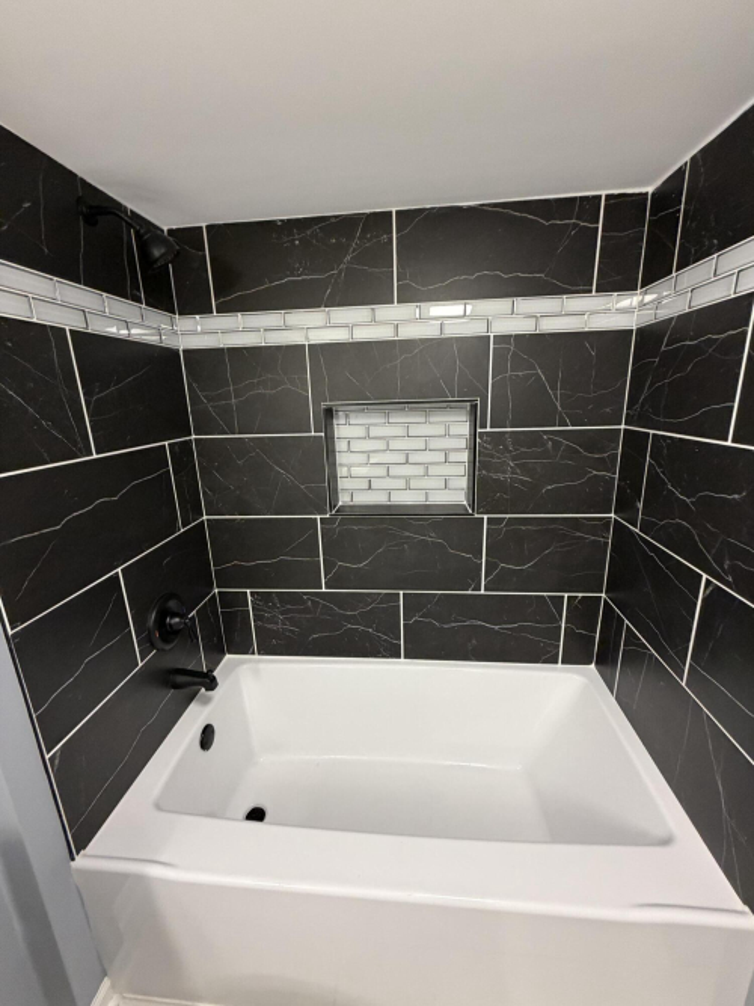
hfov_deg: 85.7
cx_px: 377
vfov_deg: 102.1
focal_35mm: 14
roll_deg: +2.3
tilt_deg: -17.1
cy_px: 503
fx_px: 407
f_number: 2.2
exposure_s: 1/60
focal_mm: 2.22
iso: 400
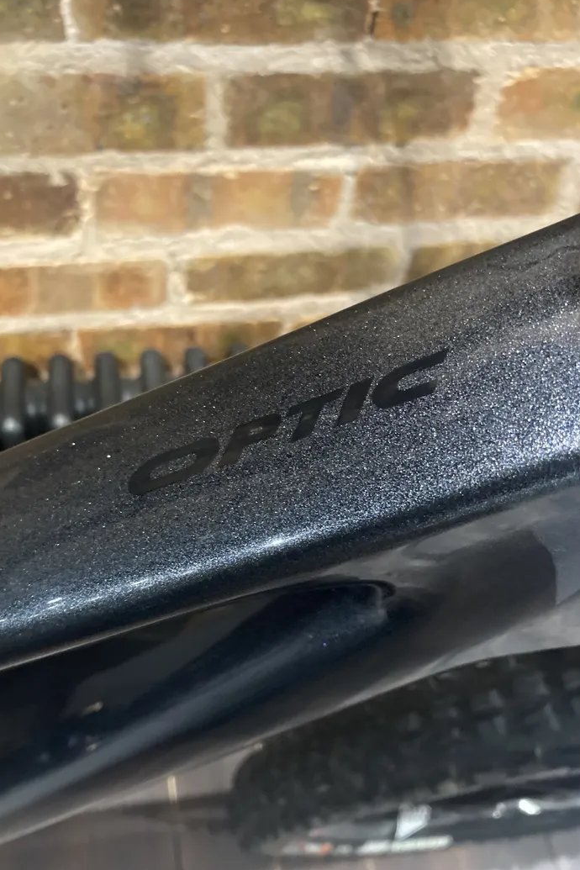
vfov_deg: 61.9
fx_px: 725
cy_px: 424
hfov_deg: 43.5
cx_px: 256
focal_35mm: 30
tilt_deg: -53.0
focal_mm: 3.99
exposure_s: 1/25
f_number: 1.8
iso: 500
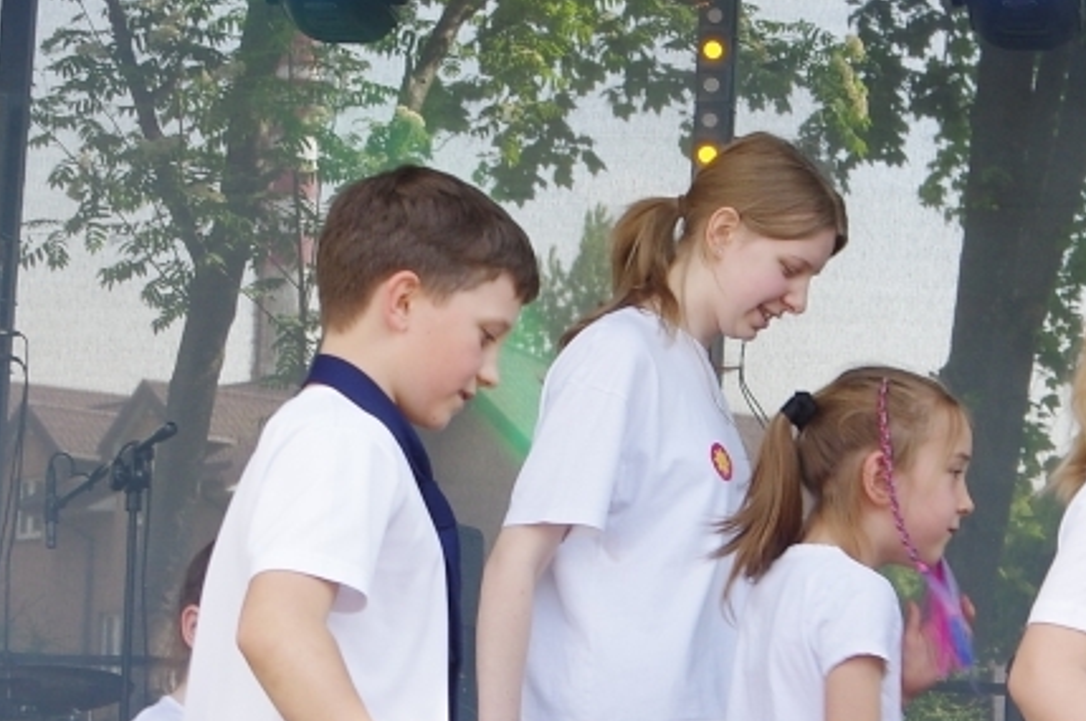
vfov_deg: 9.1
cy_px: 507
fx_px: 4550
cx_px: 618
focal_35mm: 151
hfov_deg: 13.6
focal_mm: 24
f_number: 7.1
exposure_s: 1/125
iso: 200
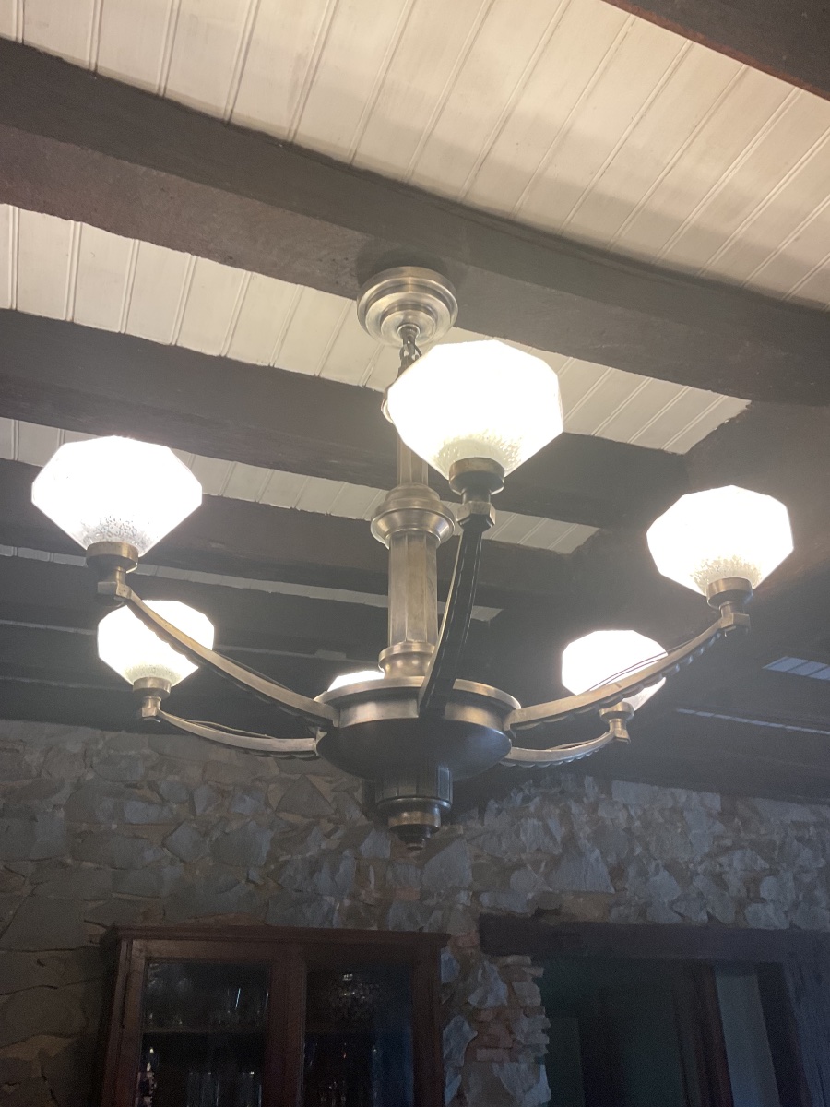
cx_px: 415
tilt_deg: +29.1
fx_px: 927
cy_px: 554
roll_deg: +0.6
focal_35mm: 29
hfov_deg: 48.2
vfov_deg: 61.7
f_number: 1.8
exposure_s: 1/120
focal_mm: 3
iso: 64
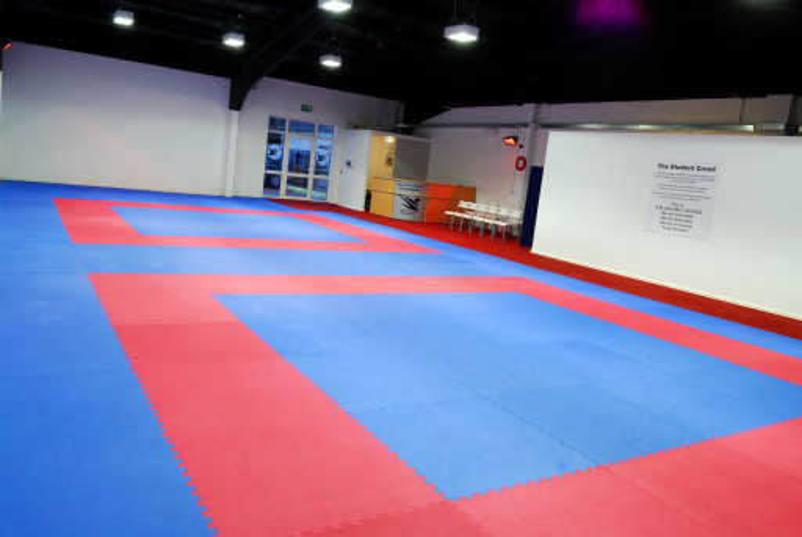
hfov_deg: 67.3
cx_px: 401
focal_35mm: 27
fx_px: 602
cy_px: 268
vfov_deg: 48.1
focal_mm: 18
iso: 100
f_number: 9
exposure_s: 1
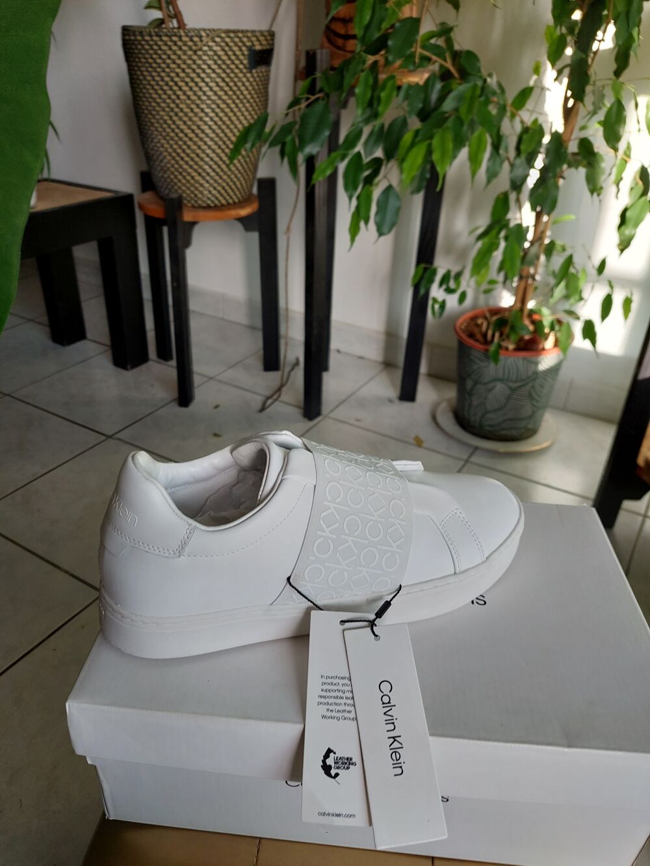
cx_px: 325
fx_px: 626
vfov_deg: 69.4
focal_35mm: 25
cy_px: 433
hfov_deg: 54.9
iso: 40
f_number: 1.8
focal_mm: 5.23
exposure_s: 1/152
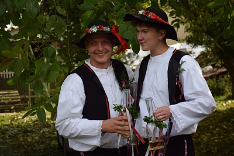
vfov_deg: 11.4
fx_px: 780
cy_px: 78
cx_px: 117
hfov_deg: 17.1
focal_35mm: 120
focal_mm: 80
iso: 640
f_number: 5.3
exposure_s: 1/1000
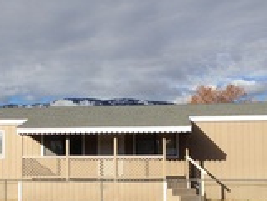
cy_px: 146
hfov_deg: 25.6
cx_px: 63
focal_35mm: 75
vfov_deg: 19.5
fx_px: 579
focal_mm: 4.28
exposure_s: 1/2404
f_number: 2.4
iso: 50
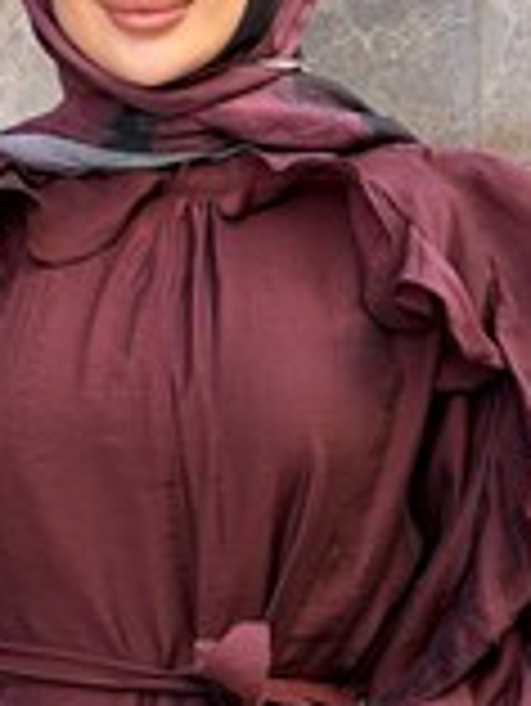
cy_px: 447
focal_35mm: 163
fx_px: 3329
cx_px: 117
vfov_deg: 12.1
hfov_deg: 9.1
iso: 50
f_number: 1.78
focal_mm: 6.76
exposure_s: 1/151
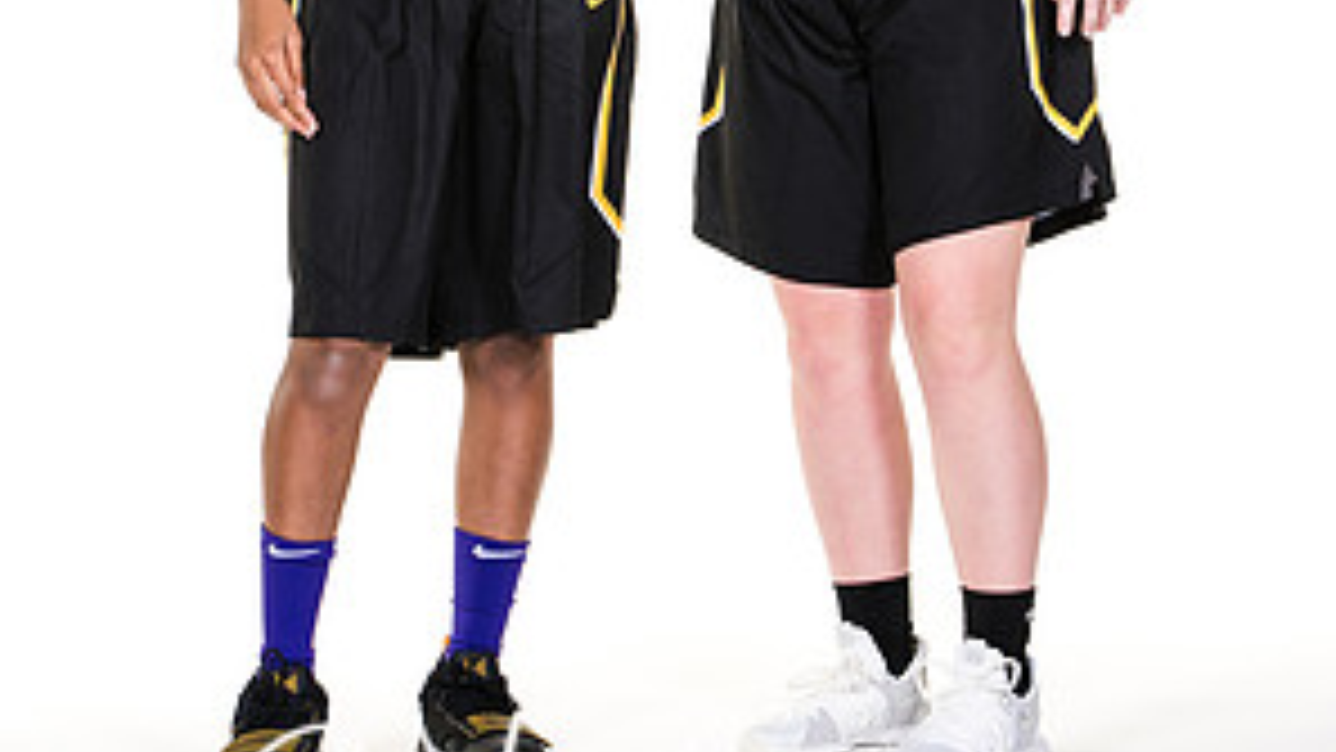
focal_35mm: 250
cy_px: -36
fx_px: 8856
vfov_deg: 4.8
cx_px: 670
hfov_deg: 8.6
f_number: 6.3
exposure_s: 1/160
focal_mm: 105
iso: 200
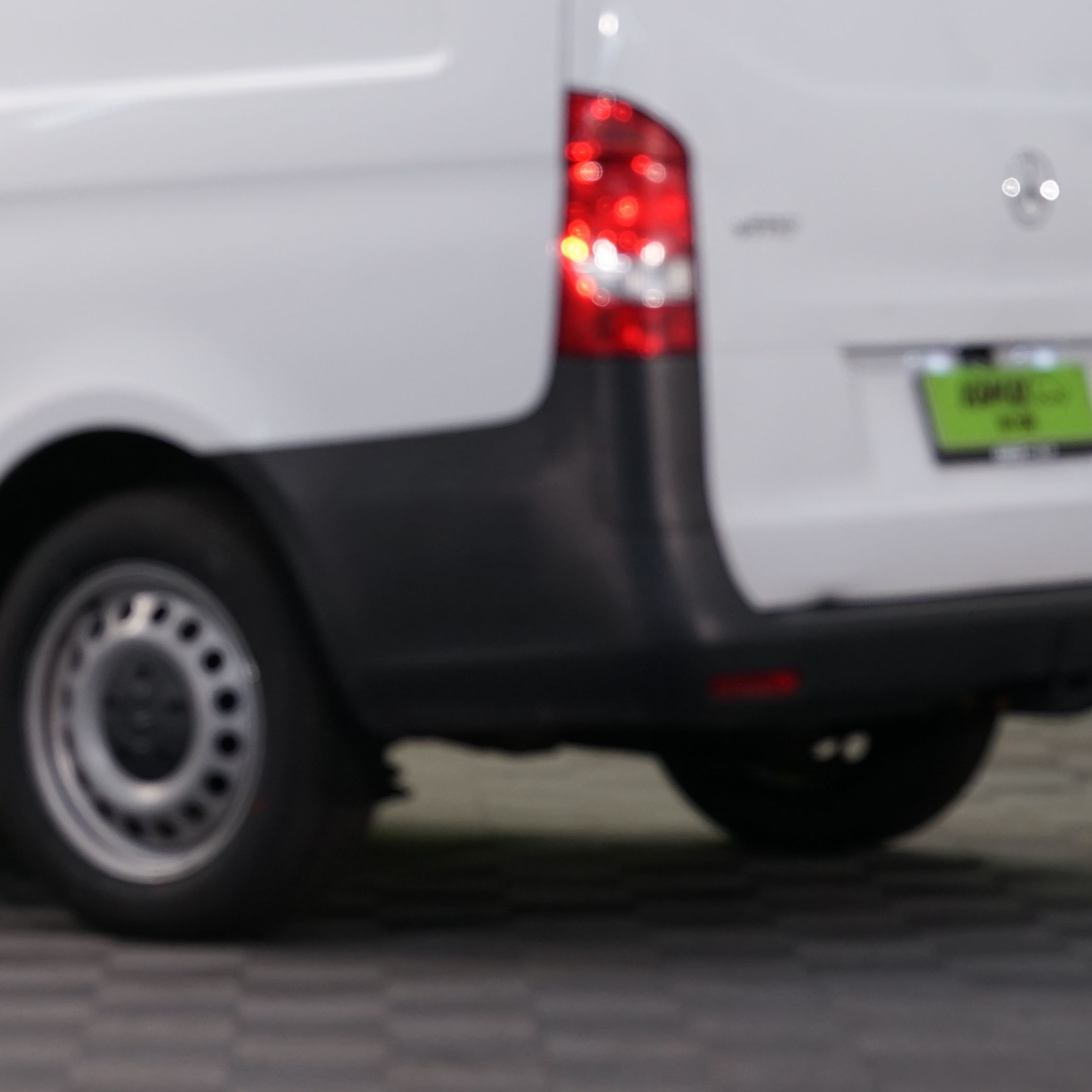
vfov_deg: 11.1
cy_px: 234
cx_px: 24
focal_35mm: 157
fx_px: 5603
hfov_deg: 11.0
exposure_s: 1/50
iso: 500
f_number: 5.6
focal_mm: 64
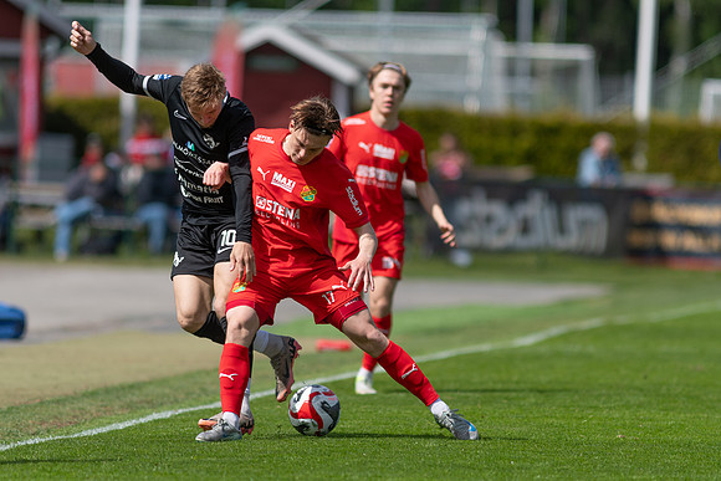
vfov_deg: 3.1
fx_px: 9014
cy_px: 240
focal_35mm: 450
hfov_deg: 4.6
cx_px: 360
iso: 100
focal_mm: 300
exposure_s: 1/2500
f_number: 3.2
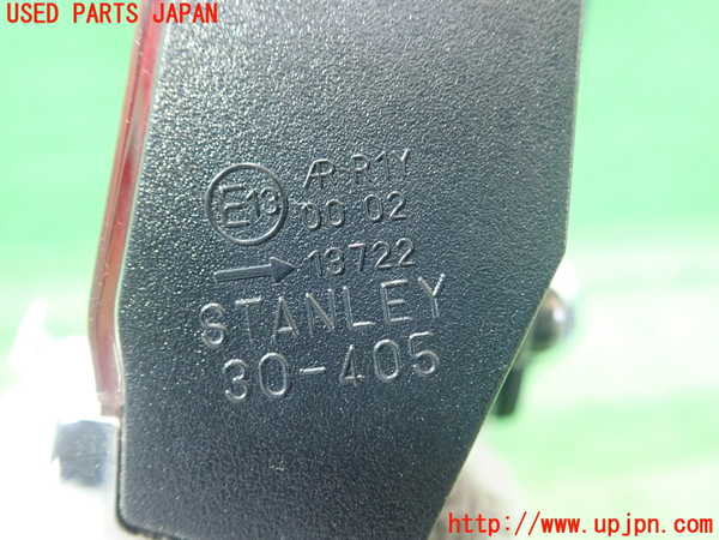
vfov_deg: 46.8
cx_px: 360
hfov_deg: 60.0
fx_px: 623
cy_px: 270
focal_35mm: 30
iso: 800
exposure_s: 1/30
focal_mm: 5.5
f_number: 2.3
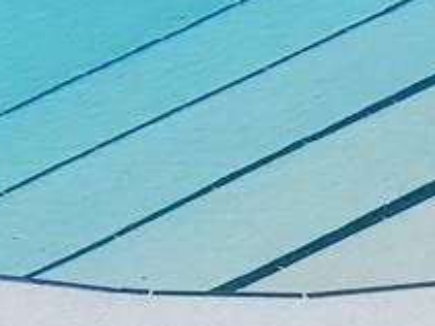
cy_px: -419
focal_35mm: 197
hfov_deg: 10.0
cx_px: 78
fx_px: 2474
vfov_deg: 7.1
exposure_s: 1/4896
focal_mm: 4.2
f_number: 1.7
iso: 50
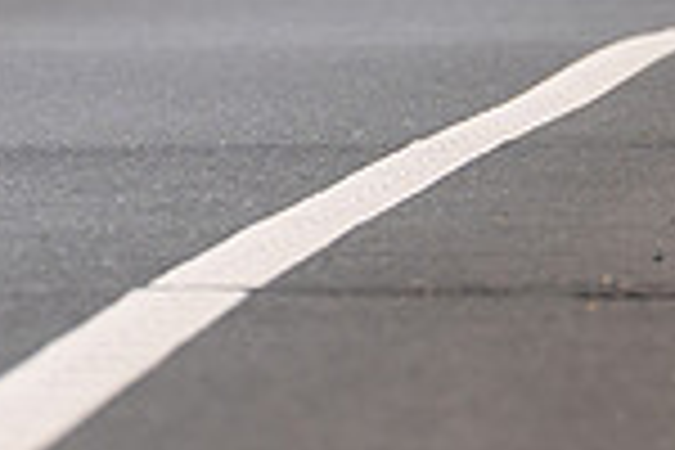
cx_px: -166
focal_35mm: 1547
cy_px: 474
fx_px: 29004
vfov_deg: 0.9
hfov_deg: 1.3
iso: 100
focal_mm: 200
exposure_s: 1/800
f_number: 3.5
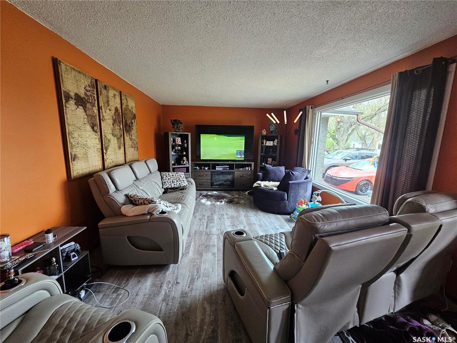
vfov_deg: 89.9
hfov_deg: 106.2
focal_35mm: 13
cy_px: 172
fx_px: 172
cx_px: 228
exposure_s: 1/60
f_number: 2.2
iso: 400
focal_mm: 2.2
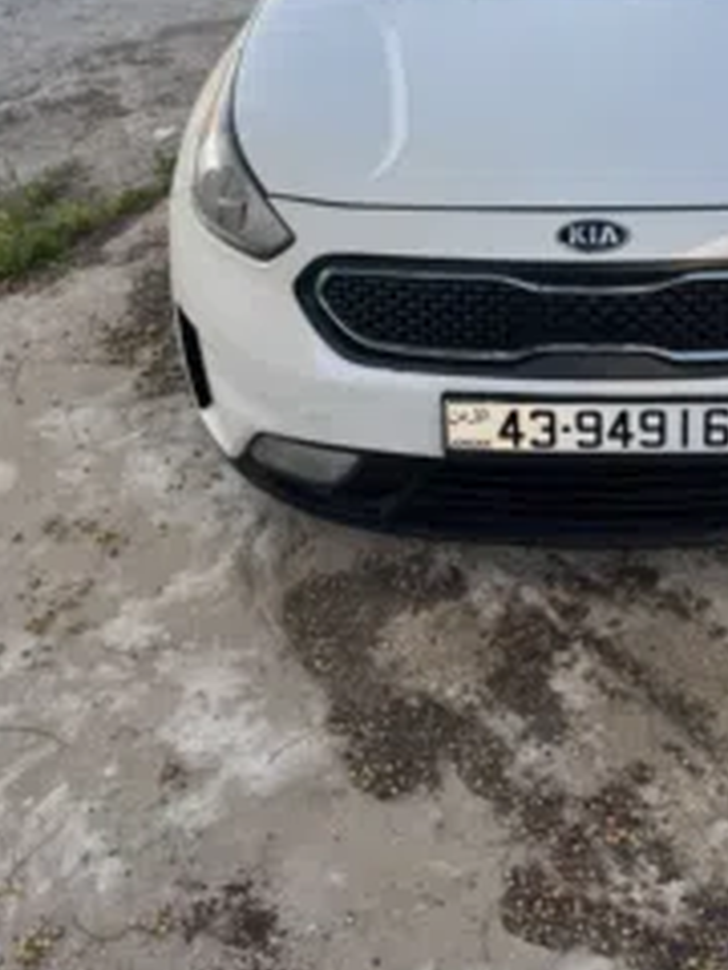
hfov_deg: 35.3
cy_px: 198
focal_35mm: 40
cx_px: 534
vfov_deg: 44.6
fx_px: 1122
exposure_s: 1/925
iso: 80
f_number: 1.78
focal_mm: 6.76
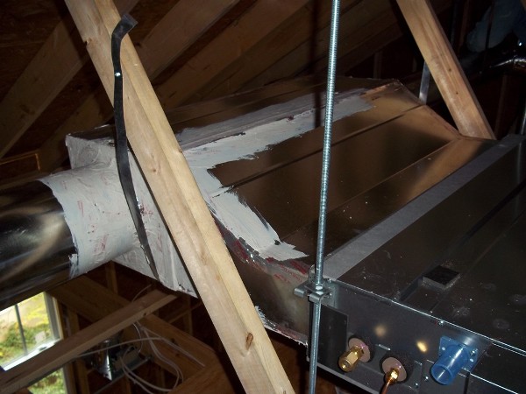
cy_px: 197
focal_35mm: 36
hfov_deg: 51.4
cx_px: 263
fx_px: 547
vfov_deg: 39.7
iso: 80
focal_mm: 6.5
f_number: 3.1
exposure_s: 1/30
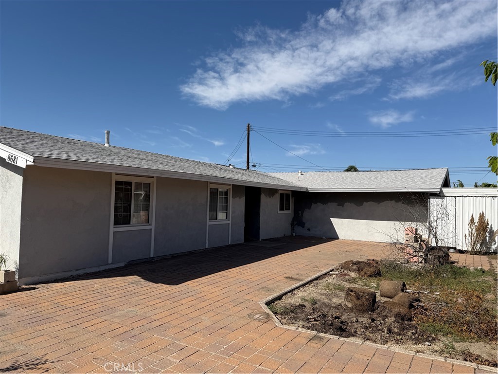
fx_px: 345
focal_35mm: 24
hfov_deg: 71.6
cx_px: 249
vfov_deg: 56.8
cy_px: 187
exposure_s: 1/7353
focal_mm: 6.76
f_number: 1.78
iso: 80
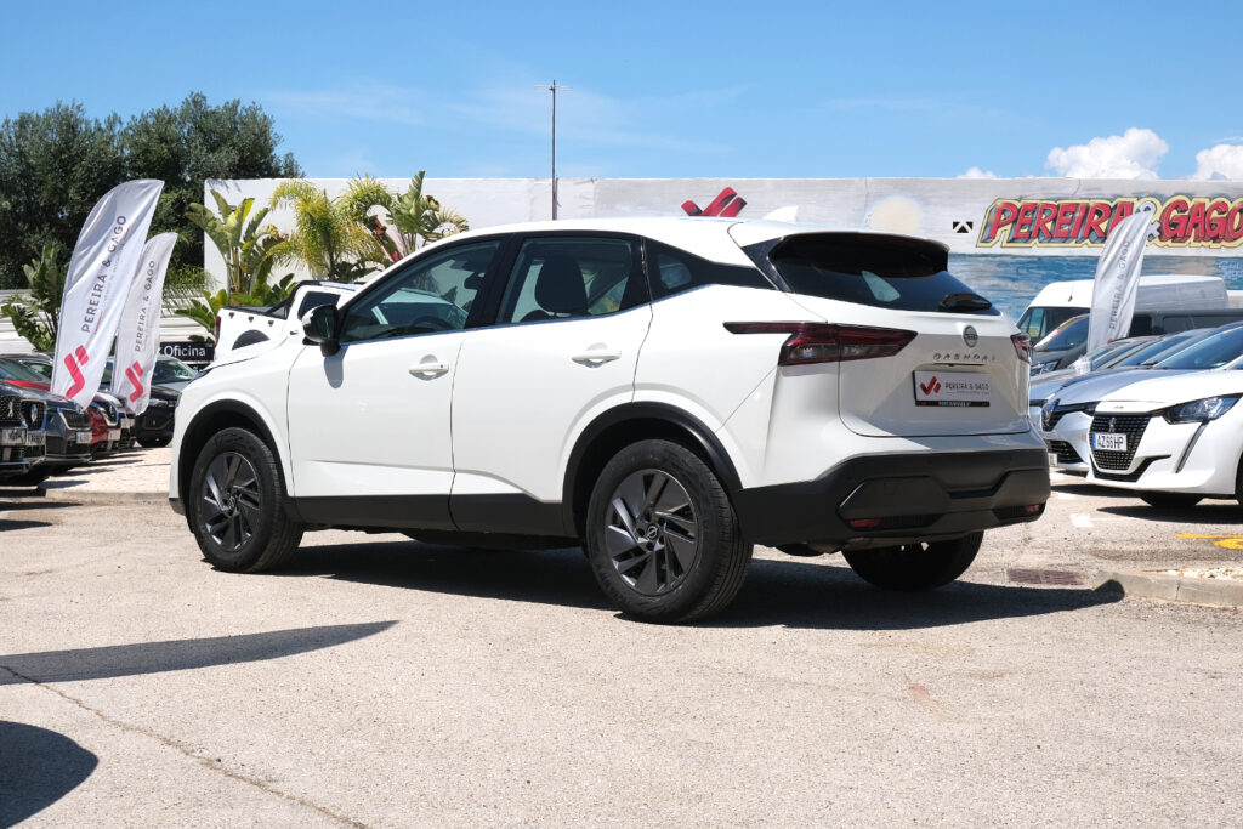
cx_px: 622
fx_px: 1830
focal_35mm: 53
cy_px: 414
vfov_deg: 25.5
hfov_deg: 37.5
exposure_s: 1/640
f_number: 9
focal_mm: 35.3
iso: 160
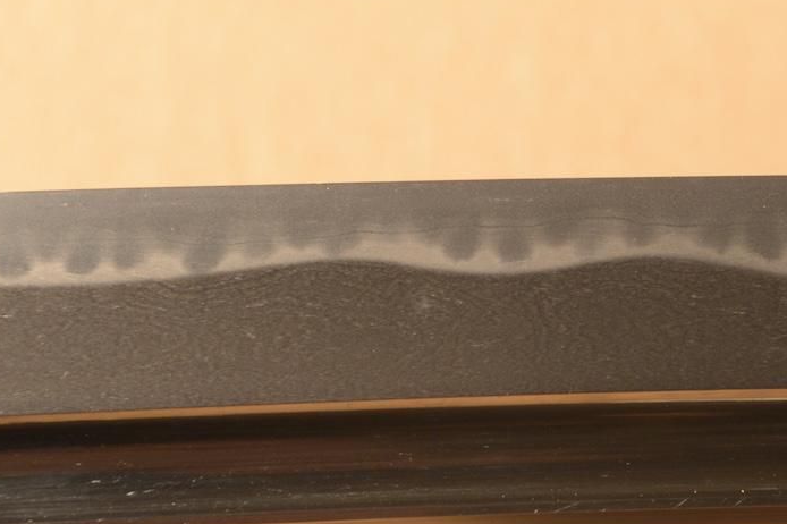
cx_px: 620
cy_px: 209
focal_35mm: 242
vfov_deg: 5.7
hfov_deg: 8.5
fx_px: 5288
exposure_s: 1/1.6
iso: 400
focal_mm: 80
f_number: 11
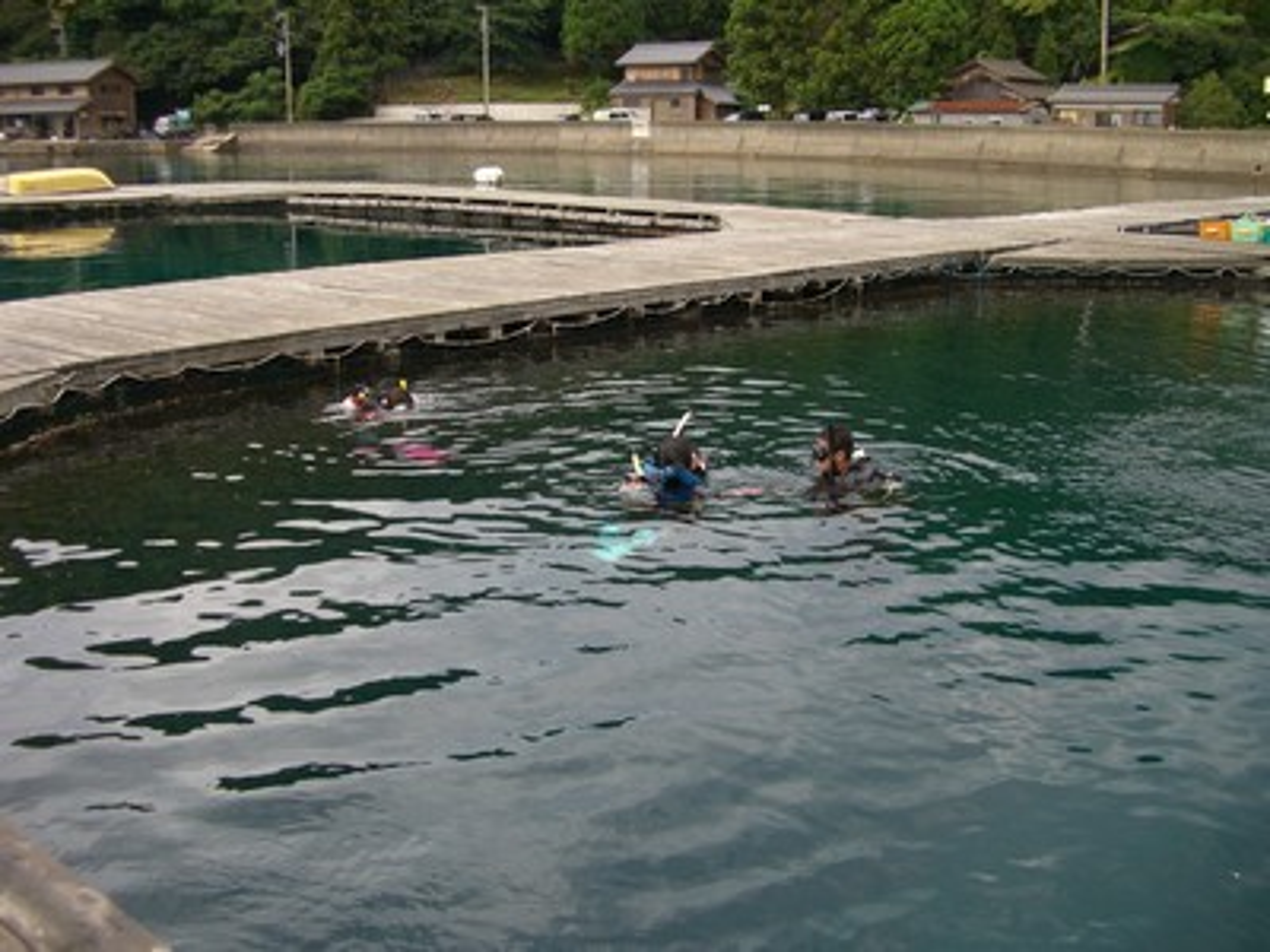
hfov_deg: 49.0
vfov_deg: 37.7
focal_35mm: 38
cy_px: 476
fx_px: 1394
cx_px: 635
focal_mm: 7.9
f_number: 2.8
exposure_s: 1/200
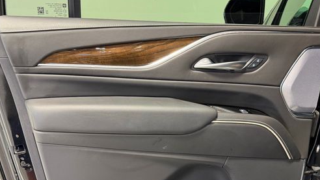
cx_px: 152
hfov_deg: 58.0
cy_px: 137
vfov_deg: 33.9
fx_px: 289
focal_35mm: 34
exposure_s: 1/60
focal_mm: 6.76
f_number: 1.78
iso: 250
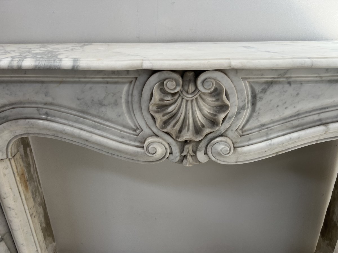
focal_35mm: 26
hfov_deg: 67.3
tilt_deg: -23.7
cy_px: 126
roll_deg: +1.3
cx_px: 169
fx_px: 254
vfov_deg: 53.1
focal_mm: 5.7
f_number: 1.5
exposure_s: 1/121
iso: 50
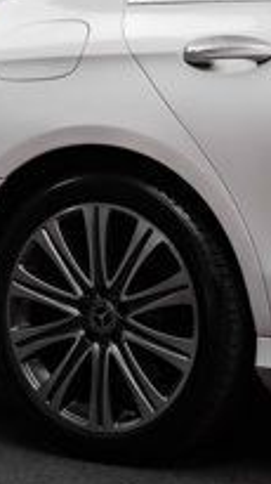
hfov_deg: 9.2
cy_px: 150
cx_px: 45
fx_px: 1677
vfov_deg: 16.3
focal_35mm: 131
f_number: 6.3
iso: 640
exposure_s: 1/250
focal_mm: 40
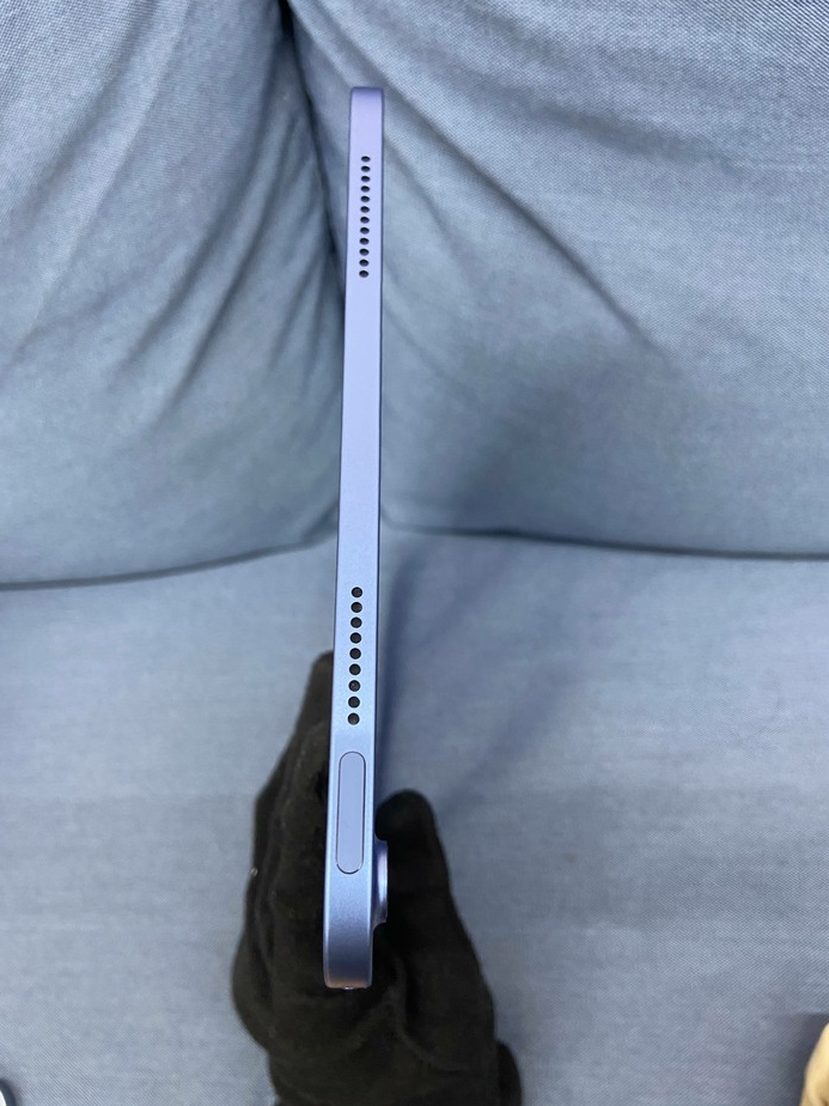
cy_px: 561
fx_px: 862
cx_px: 419
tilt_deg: -60.2
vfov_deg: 65.3
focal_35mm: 27
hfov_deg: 51.4
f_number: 1.8
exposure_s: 1/60
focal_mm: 4.25
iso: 200
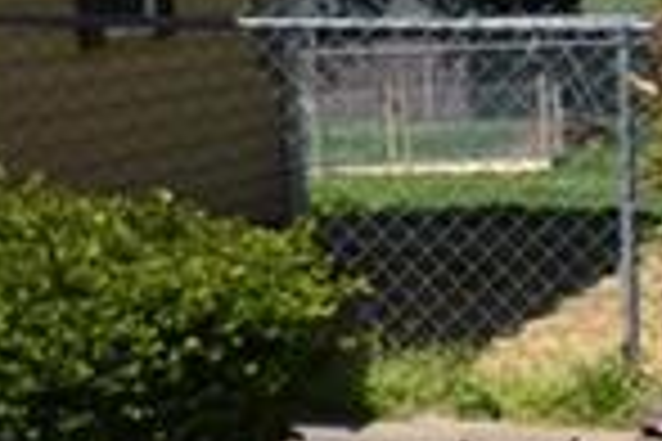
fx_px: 4615
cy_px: -122
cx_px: -1058
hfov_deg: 7.5
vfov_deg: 5.4
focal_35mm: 251
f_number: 9
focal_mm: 24
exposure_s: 1/250
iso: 100
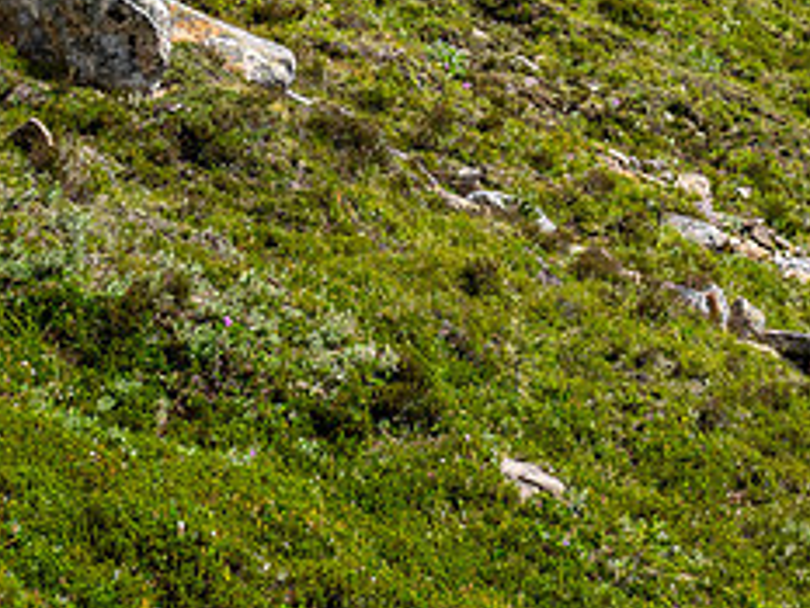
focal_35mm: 159
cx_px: 893
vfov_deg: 9.3
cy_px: -50
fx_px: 3722
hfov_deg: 12.2
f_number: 8
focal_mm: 32
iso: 200
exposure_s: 1/125
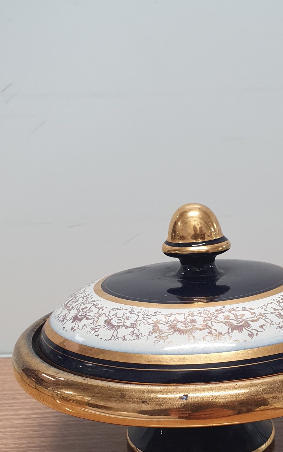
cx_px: 203
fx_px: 531
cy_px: 328
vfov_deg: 44.9
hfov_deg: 29.5
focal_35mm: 43
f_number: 2.4
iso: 200
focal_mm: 4.32
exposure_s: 1/50
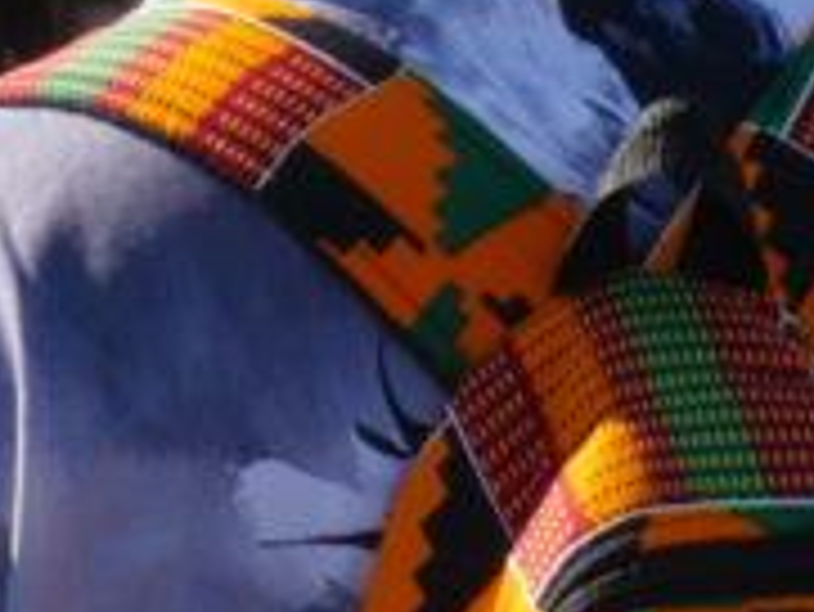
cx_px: 148
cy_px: -1210
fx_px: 7224
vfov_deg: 4.6
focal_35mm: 307
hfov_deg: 6.4
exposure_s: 1/60
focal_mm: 25
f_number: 14
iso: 200
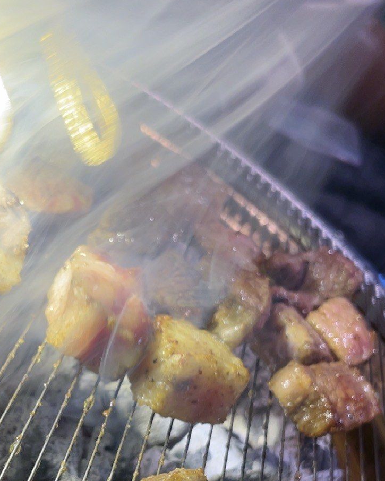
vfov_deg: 41.1
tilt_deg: -35.4
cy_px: 234
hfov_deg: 32.9
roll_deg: -36.1
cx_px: 100
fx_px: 641
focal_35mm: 45
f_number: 1.6
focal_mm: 4.2
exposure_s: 1/66
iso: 32
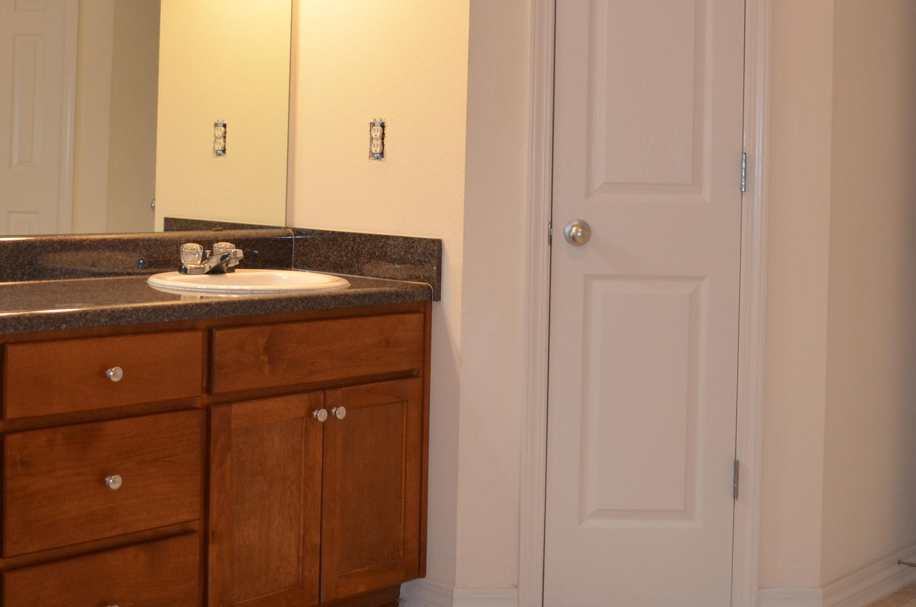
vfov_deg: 26.5
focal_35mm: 50
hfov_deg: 39.6
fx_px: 1270
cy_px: 149
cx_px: 410
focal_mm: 18
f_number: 3.5
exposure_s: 1/60
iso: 500
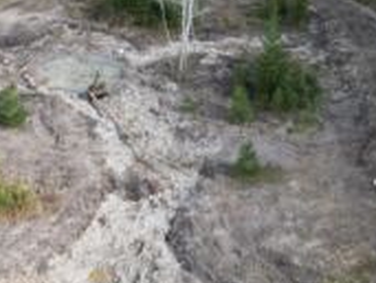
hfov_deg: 34.3
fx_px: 610
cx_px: 176
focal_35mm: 56
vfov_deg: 26.2
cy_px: 136
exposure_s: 1/725
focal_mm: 6.72
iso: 130
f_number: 1.7
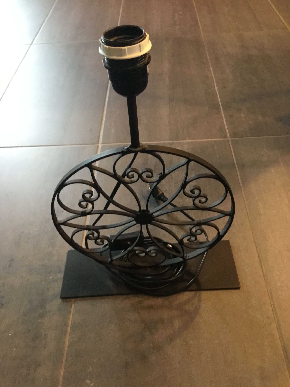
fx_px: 346
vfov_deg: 58.4
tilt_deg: -45.0
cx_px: 145
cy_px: 194
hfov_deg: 45.4
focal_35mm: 31
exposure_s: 1/17
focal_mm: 3.3
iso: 200
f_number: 2.4
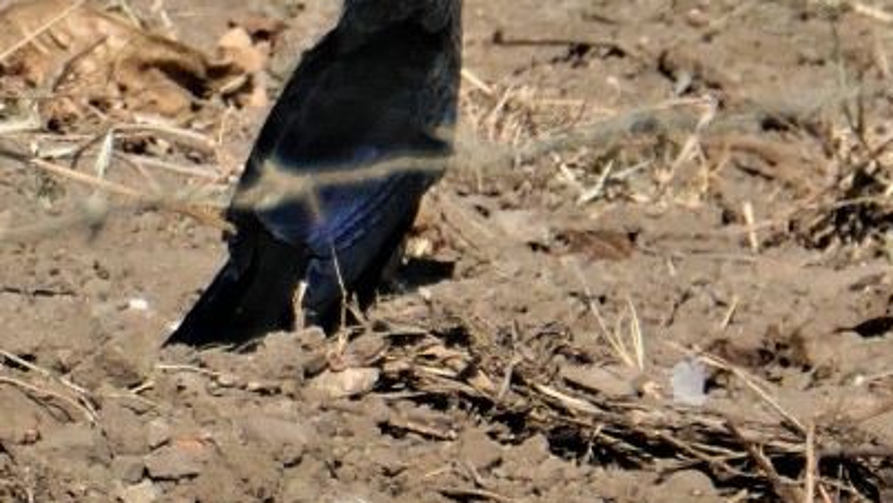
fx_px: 35459
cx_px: 106
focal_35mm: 1497
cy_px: 201
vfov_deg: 0.8
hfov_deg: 1.4
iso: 200
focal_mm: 132
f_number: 6.4
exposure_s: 1/1000
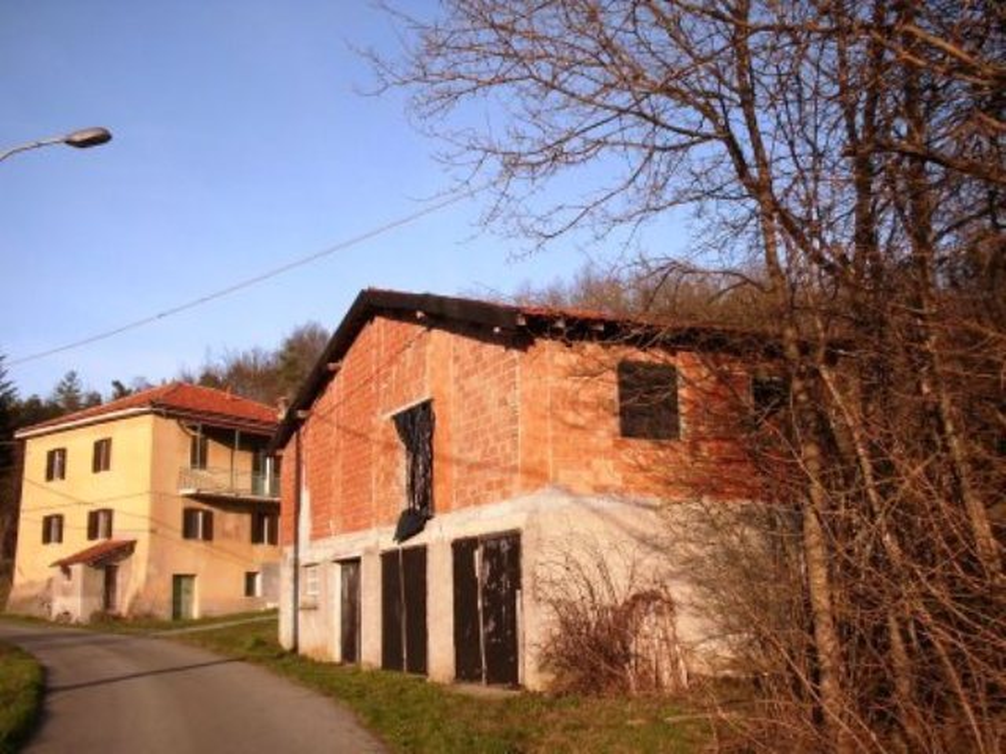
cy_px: 377
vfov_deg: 39.7
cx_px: 503
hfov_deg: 51.4
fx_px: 1046
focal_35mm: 36
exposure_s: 1/200
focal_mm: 6.3
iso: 64
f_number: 7.3
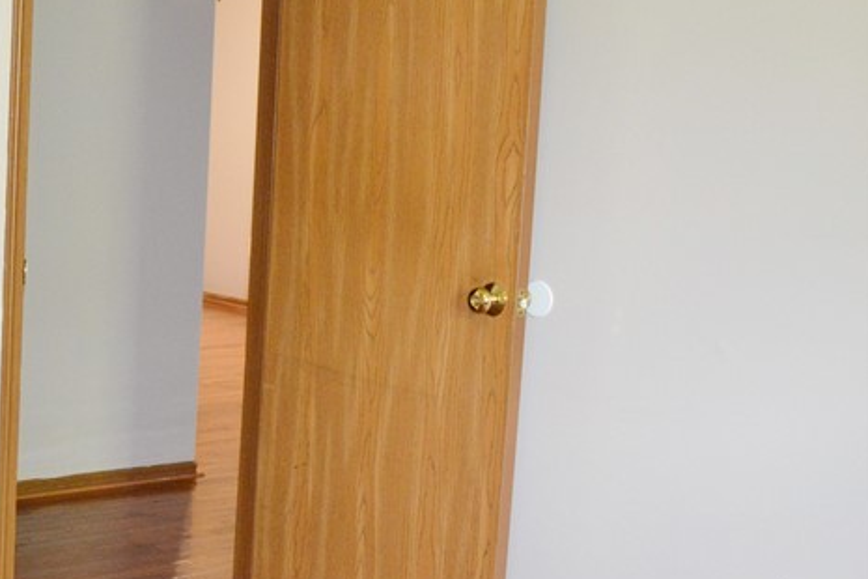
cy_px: 265
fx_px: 1519
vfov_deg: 21.6
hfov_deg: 28.3
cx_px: -138
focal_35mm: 63
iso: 900
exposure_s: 1/60
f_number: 3.5
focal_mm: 18
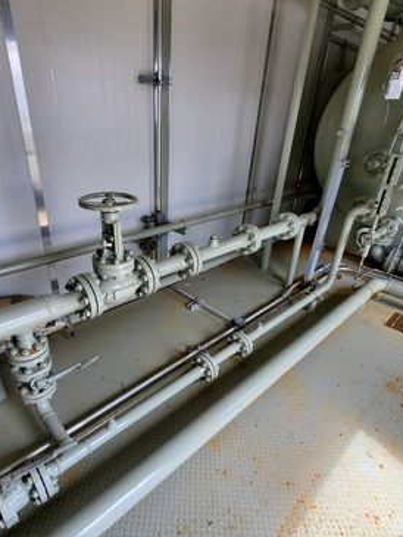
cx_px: 187
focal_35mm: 19
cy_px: 285
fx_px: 295
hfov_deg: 68.6
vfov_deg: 84.6
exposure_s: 1/132
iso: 50
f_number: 2.2
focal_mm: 1.8
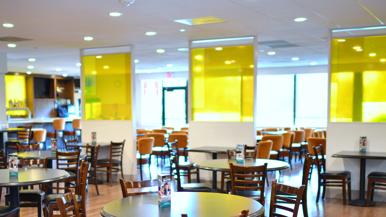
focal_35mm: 51
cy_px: 158
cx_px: 165
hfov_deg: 40.5
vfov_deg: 23.3
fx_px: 522
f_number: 1.4
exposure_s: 1/50
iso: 200
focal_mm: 35
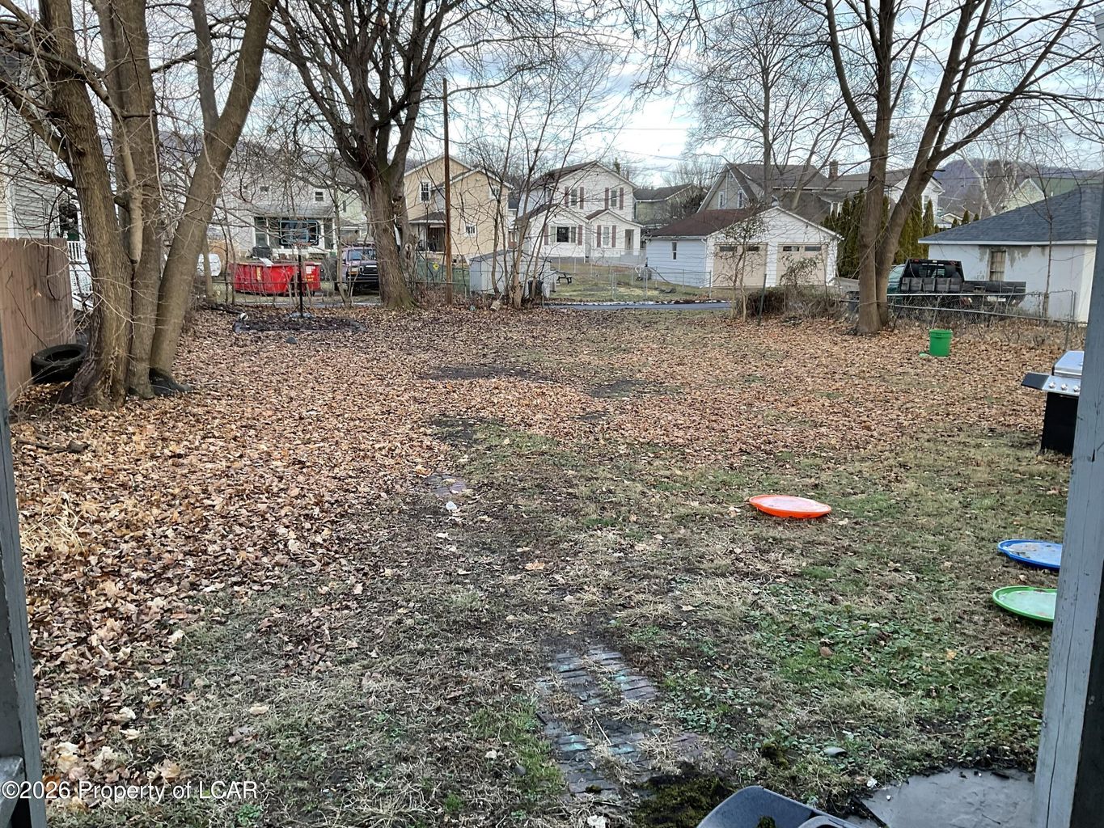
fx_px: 925
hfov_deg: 61.7
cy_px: 414
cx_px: 552
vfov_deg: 48.2
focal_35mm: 29
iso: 32
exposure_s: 1/120
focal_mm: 3
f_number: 1.8
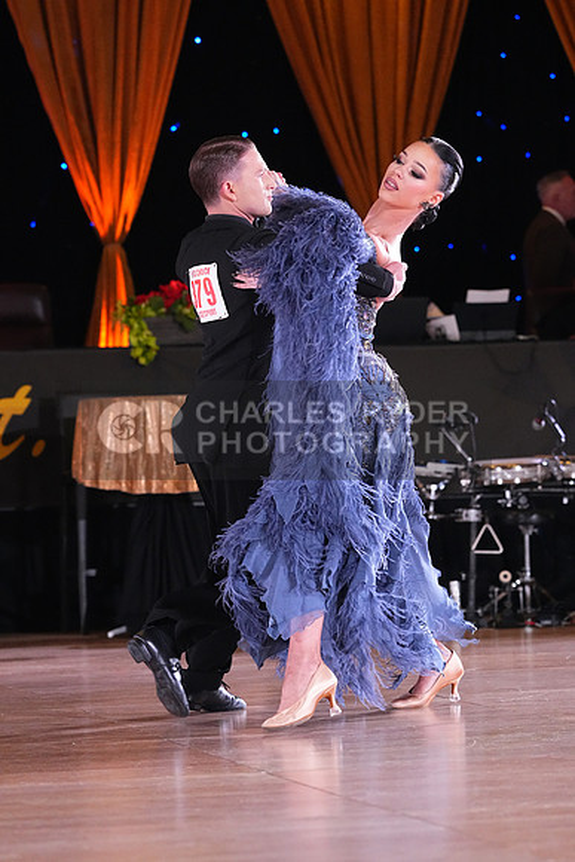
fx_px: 2825
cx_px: 288
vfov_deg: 17.3
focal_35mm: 118
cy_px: 431
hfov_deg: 11.6
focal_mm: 118
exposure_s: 1/400
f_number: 4.5
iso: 8000
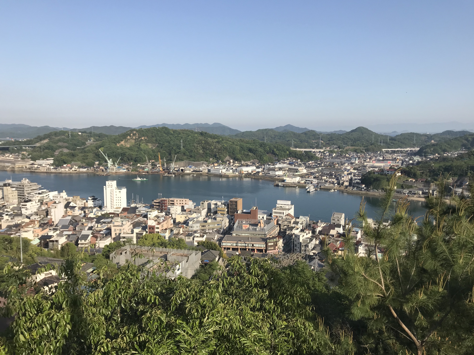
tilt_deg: -6.0
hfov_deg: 63.4
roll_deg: +0.1
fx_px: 383
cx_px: 237
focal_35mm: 28
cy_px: 178
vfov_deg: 49.8
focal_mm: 3.99
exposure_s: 1/2179
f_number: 1.8
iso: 20
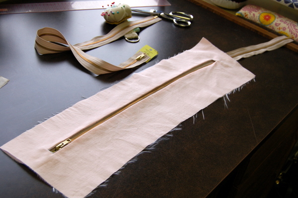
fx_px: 397
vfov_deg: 28.0
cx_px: 149
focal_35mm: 48
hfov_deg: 41.1
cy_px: 99
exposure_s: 1/125
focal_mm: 32
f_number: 5.6
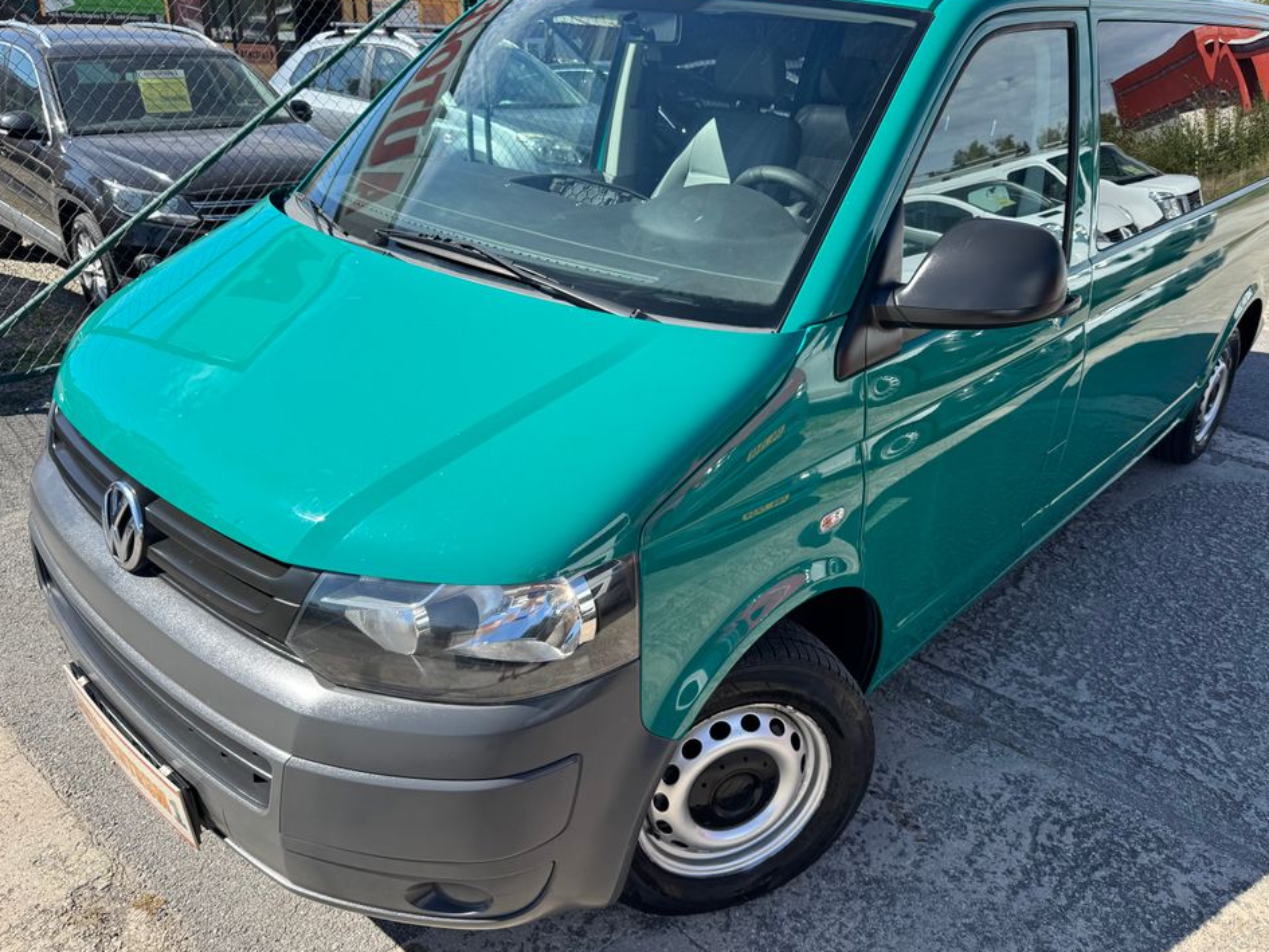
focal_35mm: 26
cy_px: 457
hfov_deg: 67.2
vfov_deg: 53.1
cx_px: 673
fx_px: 953
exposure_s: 1/2041
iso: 80
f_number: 1.78
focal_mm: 6.76
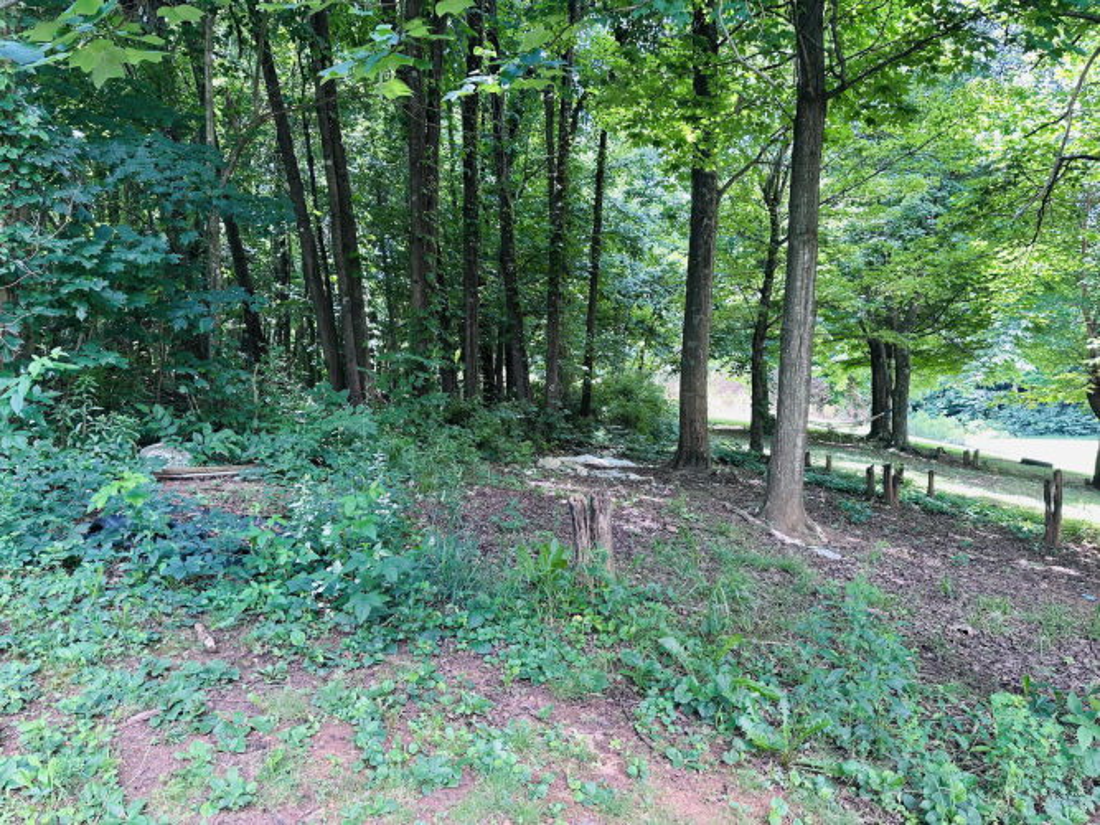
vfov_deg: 56.8
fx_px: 763
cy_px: 412
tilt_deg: -0.6
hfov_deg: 71.6
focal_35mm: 24
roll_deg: +2.0
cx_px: 550
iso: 125
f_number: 1.78
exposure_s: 1/121
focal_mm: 6.86
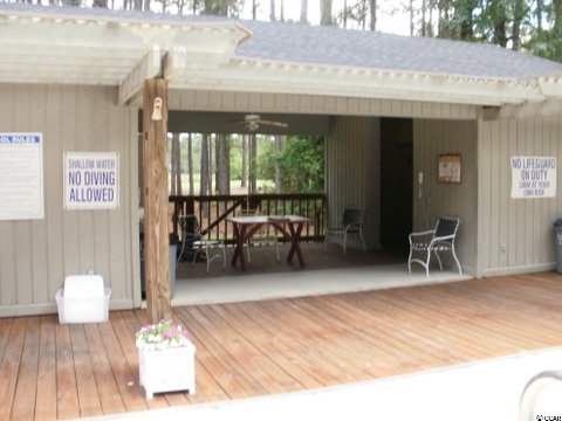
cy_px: 210
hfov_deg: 51.4
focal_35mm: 36
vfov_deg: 39.7
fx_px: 584
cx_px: 281
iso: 100
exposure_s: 1/60
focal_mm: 6.3
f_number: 3.5
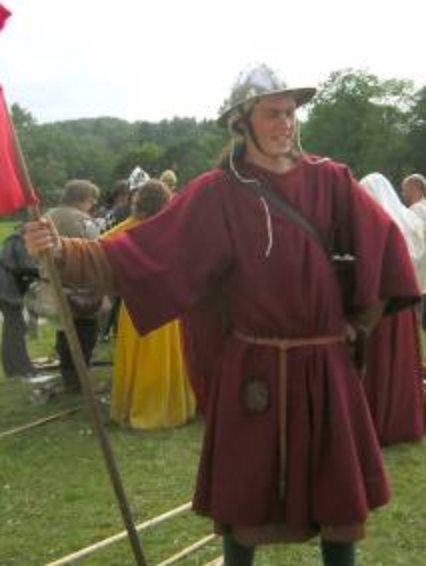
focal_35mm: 54
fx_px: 884
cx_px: 189
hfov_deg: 27.1
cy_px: 273
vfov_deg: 35.5
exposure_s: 1/227
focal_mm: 4.7
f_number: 5.2
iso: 50
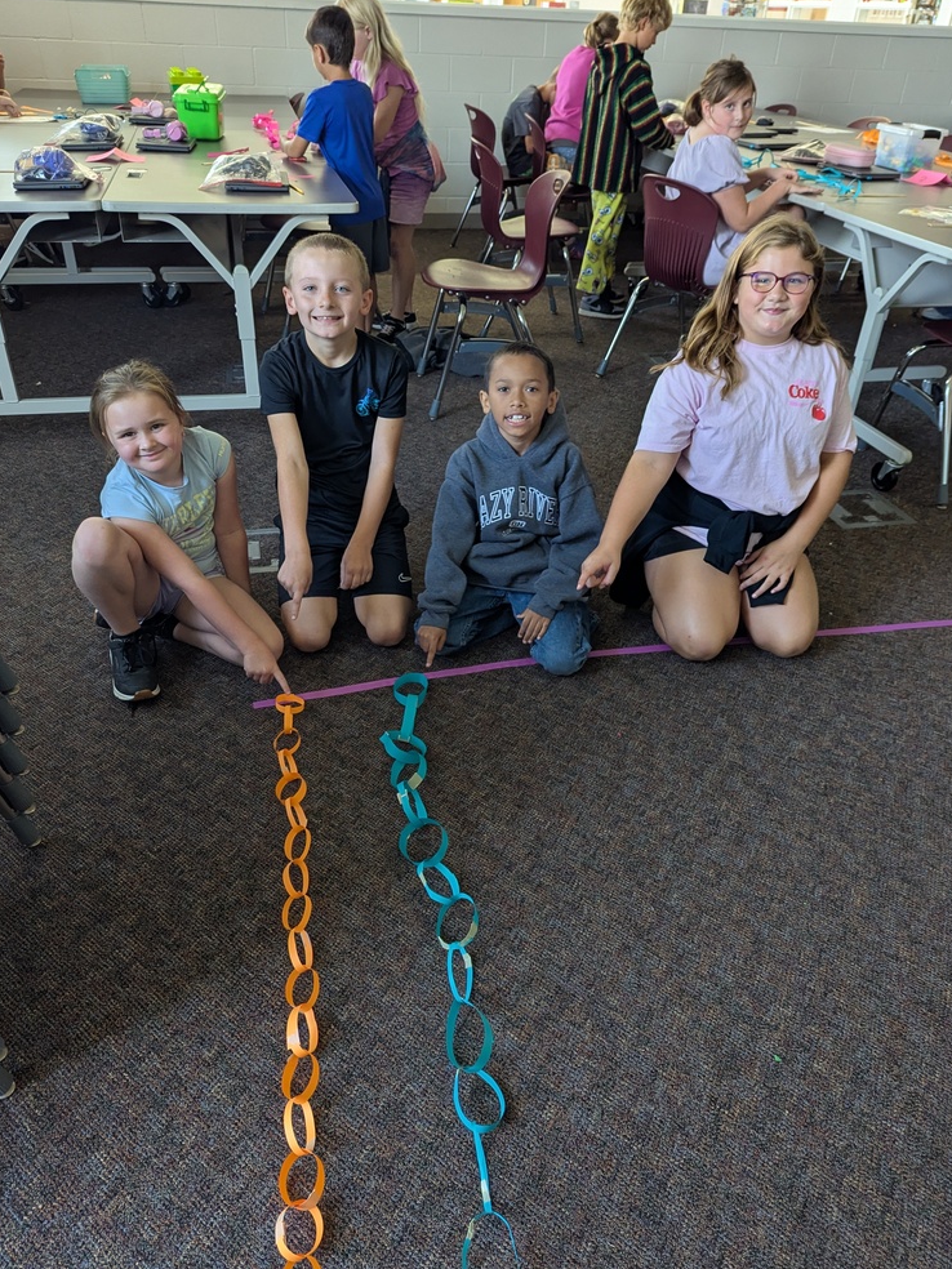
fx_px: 917
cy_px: 642
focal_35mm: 25
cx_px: 475
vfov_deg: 69.4
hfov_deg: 54.9
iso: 396
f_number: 1.85
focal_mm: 6.81
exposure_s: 1/90.7
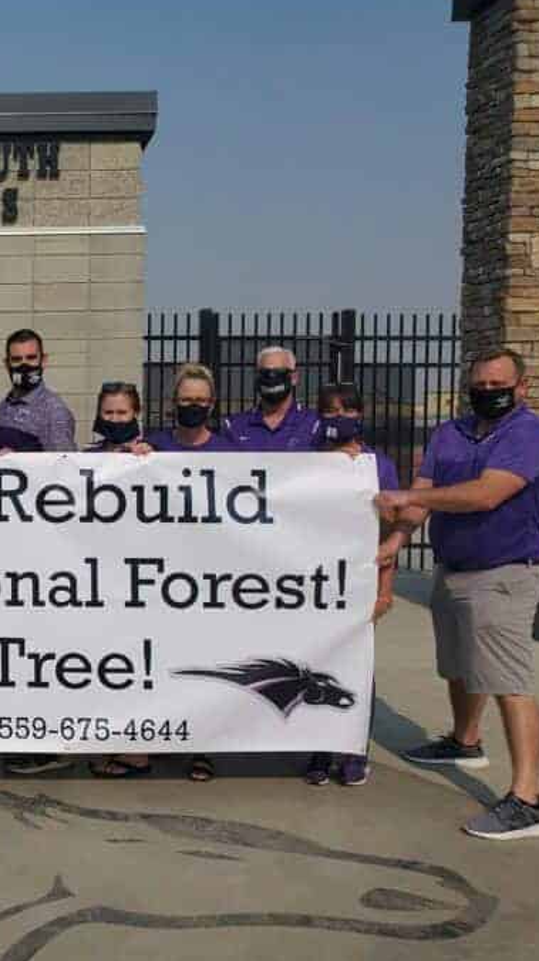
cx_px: -102
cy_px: 466
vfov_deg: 47.4
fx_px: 1094
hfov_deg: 25.0
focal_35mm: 43
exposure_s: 1/3788
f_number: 2.4
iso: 50
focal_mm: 4.3
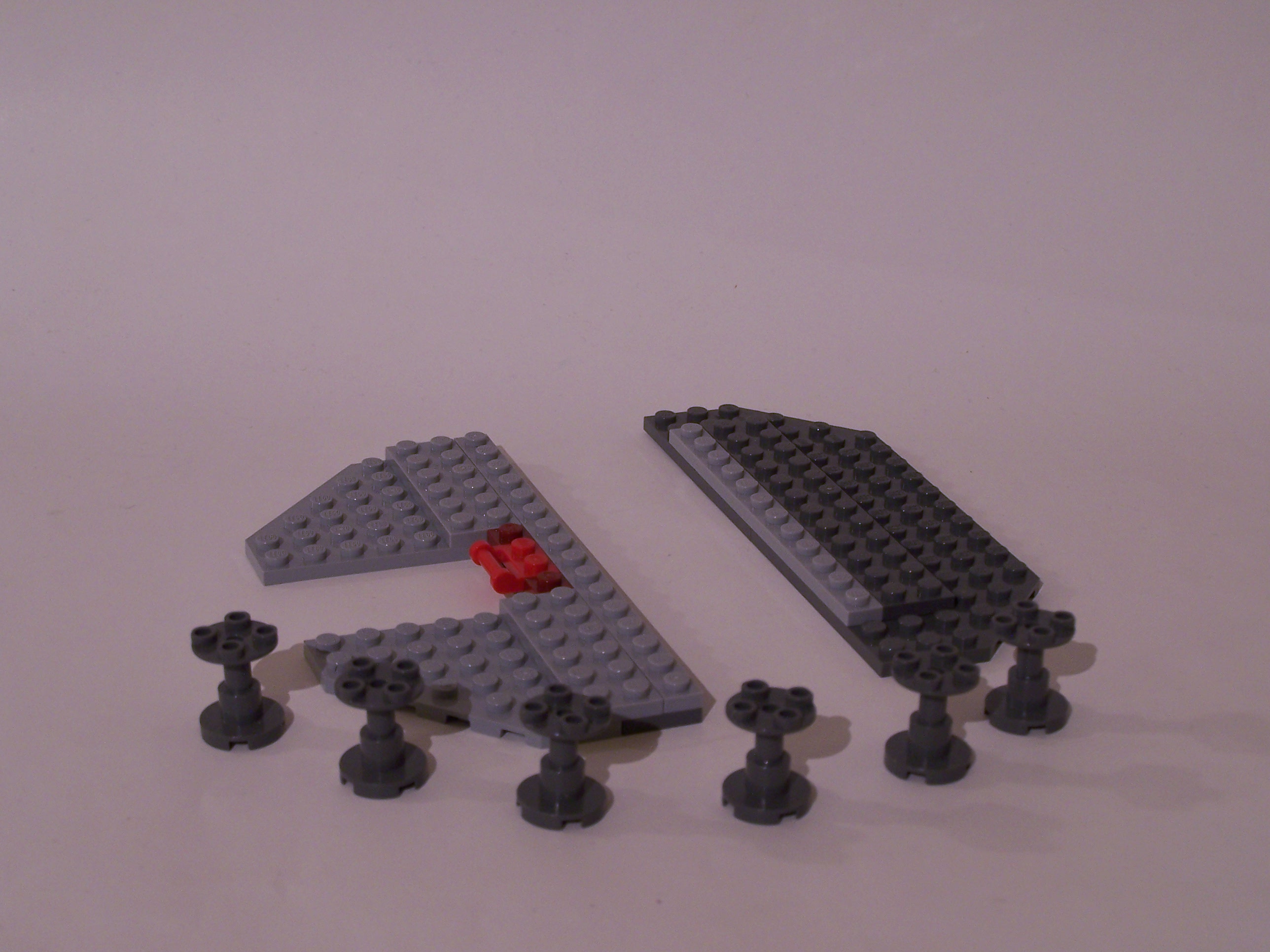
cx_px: 635
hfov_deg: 28.2
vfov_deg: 21.3
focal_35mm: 69
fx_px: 2531
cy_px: 476
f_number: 3.2
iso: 80
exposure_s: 1/4
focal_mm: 11.5
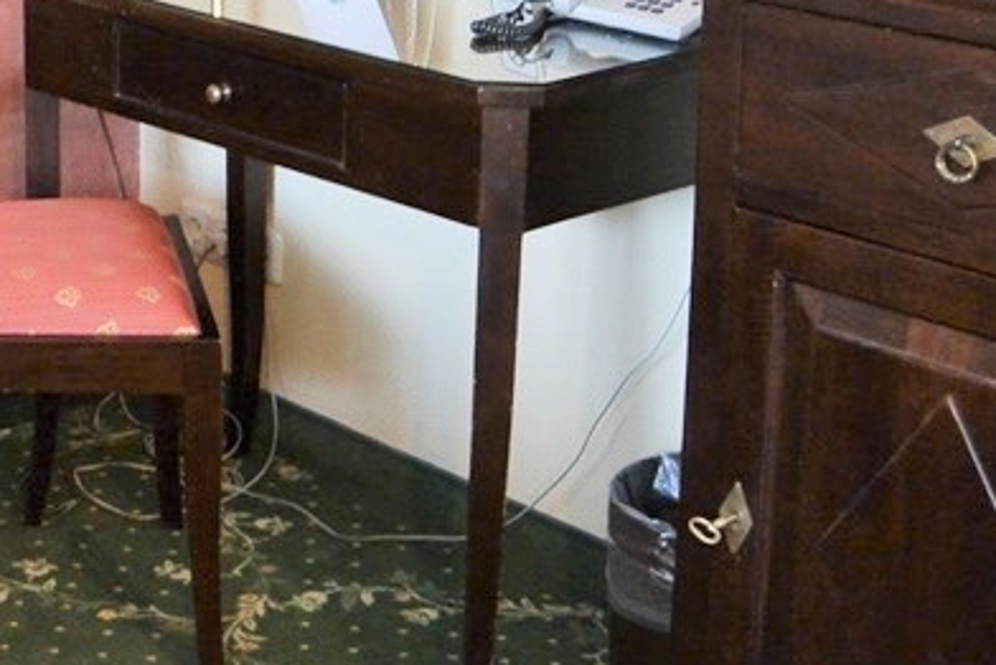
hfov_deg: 23.3
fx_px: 2215
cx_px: -175
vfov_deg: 16.6
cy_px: -55
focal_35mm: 80
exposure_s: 1/20
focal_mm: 11
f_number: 3.5
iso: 800
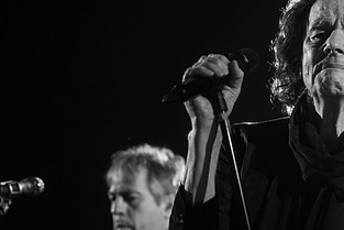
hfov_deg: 11.7
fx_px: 1682
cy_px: 148
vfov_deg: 7.8
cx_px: 234
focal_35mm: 176
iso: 1600
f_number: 3.2
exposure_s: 1/200
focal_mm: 95
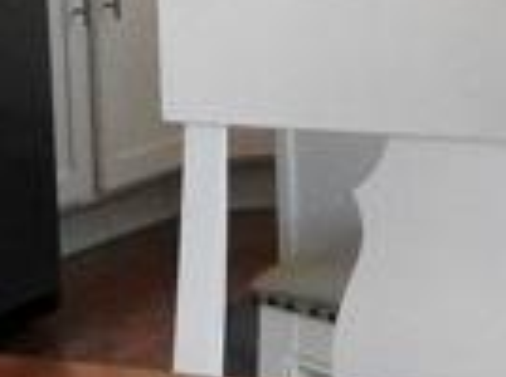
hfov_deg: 10.8
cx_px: 238
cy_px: 158
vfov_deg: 8.0
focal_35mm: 184
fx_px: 2685
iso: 560
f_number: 3.3
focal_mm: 4.3
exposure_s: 1/250
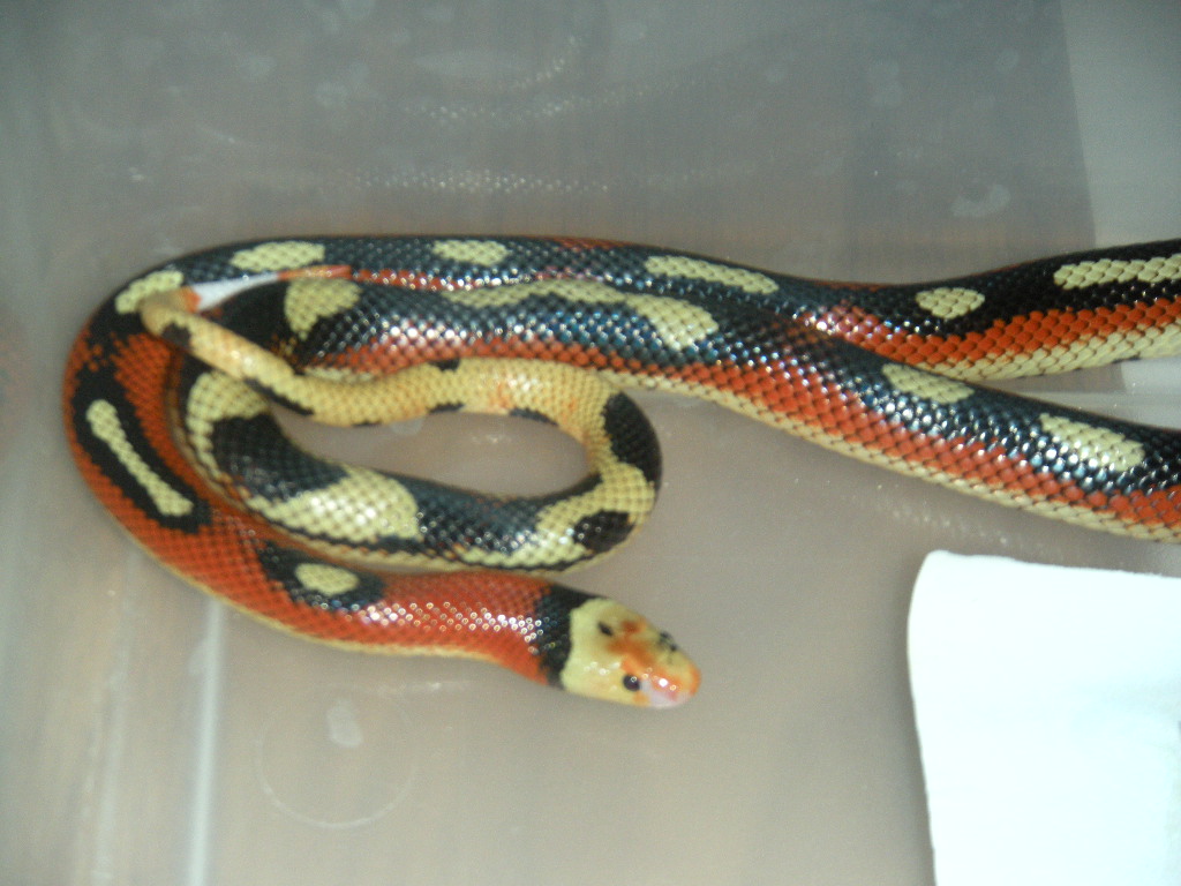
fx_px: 2559
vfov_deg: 19.6
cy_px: 443
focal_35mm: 75
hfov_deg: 26.0
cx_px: 590
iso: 200
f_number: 4.5
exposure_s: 1/60
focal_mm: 12.5
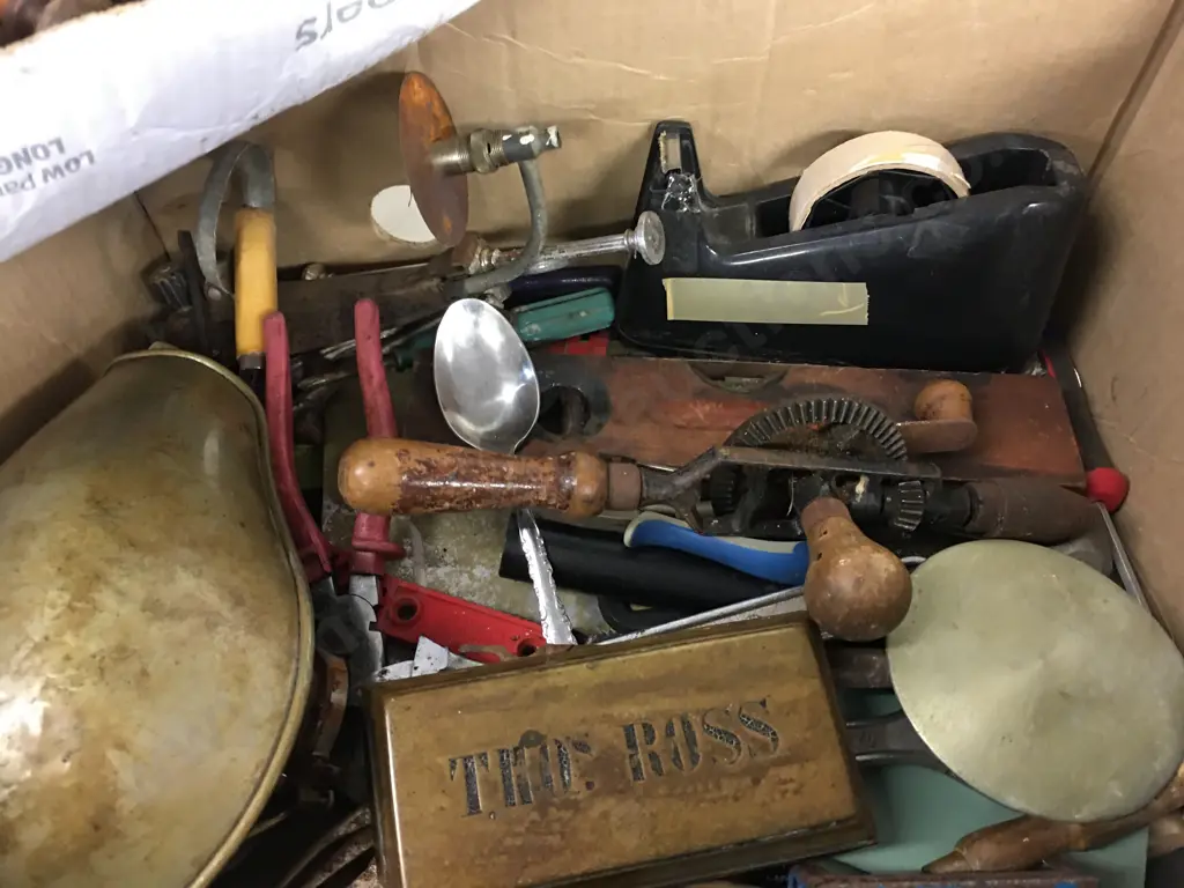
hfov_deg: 61.7
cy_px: 444
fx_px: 992
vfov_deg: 48.2
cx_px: 592
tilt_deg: -53.7
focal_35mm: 29
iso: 100
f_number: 2.2
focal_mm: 4.15
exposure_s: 1/8
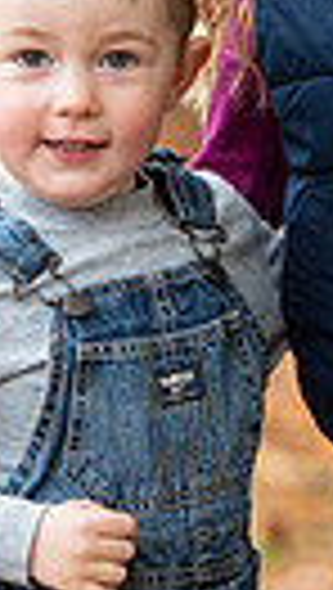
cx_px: 652
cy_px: 61
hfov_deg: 2.2
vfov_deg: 3.8
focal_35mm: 565
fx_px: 8841
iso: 500
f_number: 3.2
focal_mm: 122
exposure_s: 1/400
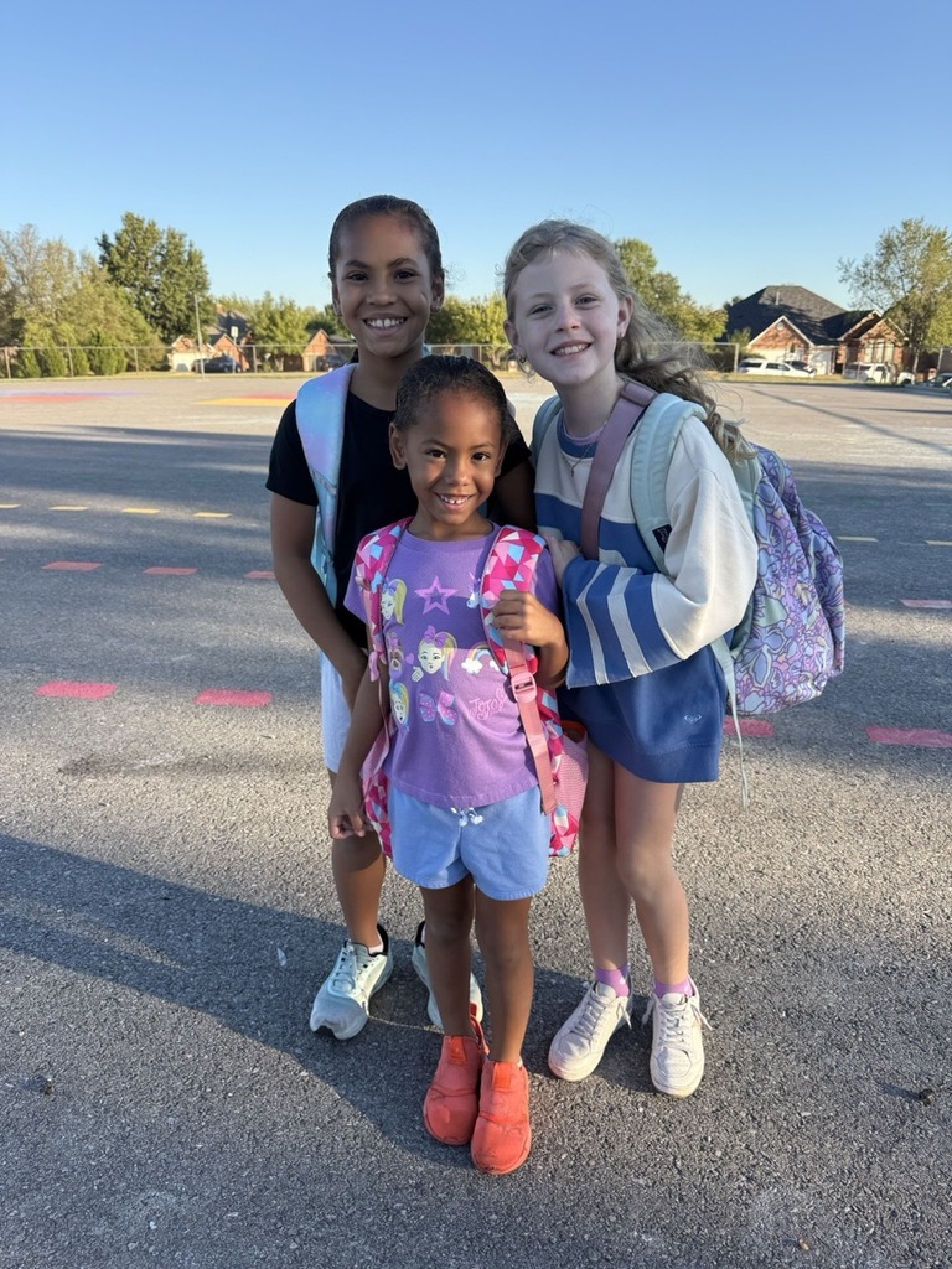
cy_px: 634
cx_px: 476
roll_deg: +0.0
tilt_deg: -17.1
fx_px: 880
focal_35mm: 24
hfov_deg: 56.8
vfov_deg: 71.6
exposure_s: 1/1314
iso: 100
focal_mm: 6.76
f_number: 1.78
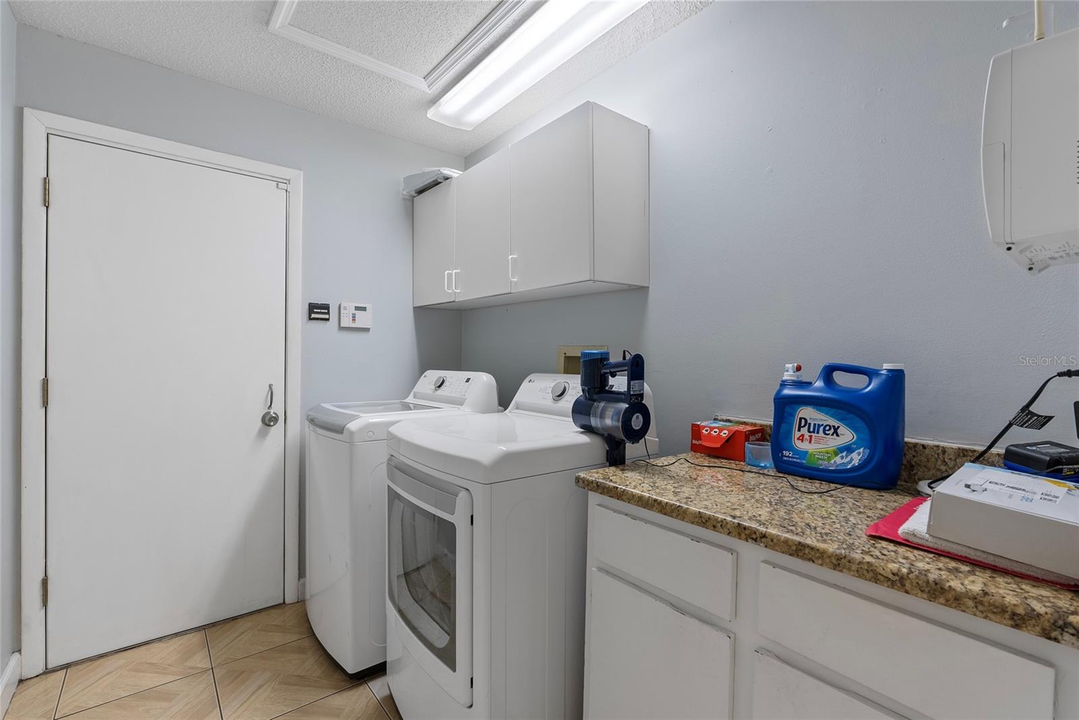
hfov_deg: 96.7
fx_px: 480
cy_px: 360
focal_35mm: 16
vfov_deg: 73.8
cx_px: 540
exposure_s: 1/3
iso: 250
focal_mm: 16
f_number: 8
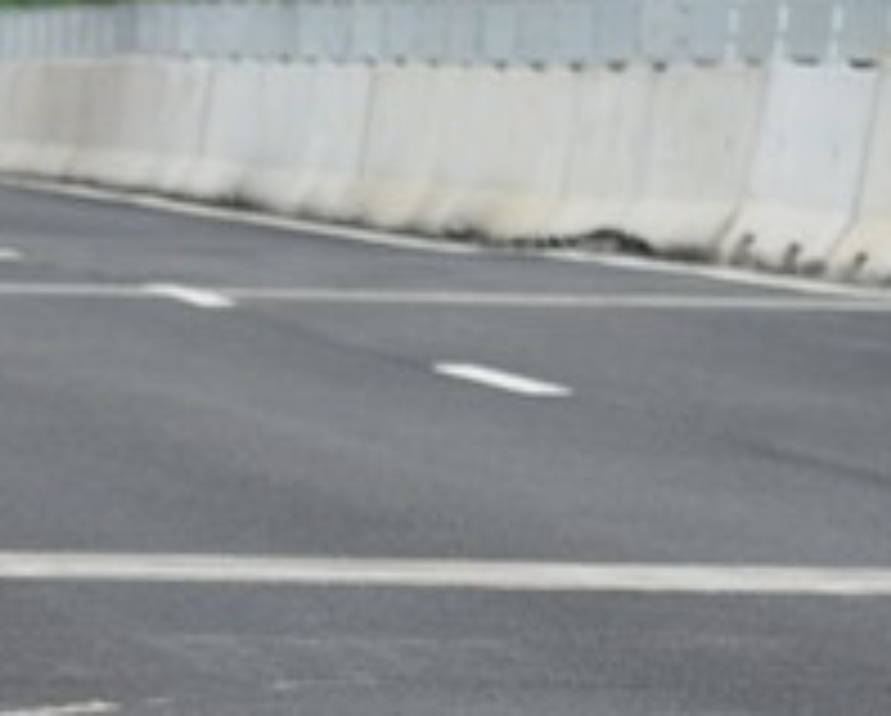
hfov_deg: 4.2
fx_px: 12148
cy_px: 1083
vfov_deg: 3.4
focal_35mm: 460
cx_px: -824
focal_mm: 95
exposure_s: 1/320
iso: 100
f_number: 4.5
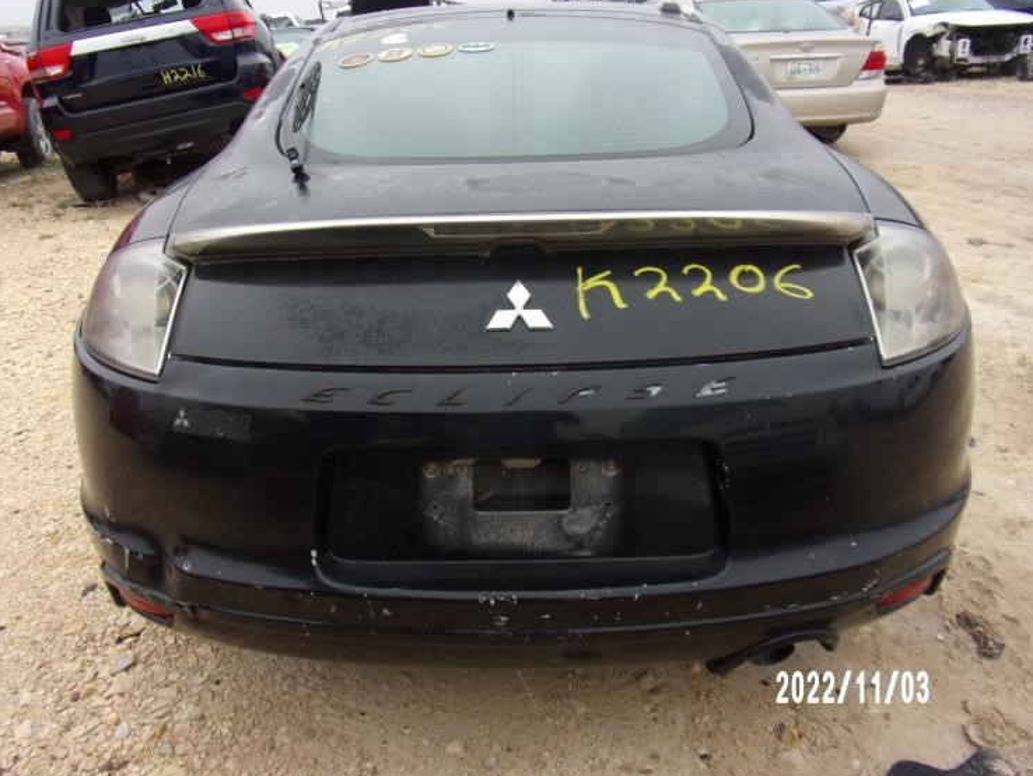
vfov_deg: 53.0
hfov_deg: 67.3
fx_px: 776
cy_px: 360
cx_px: 535
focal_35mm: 26
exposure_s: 1/140
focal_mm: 4.3
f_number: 3.3
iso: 80
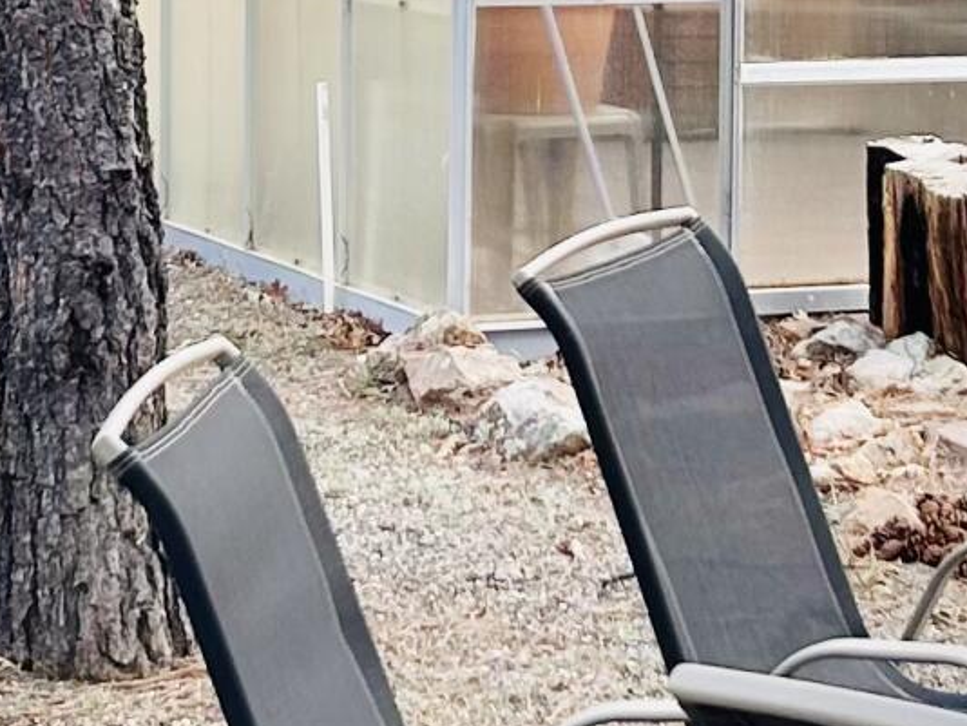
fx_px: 4080
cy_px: -65
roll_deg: -0.2
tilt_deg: -2.0
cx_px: 444
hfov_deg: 13.5
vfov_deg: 10.1
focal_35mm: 146
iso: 40
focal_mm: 5.7
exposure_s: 1/132
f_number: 1.5
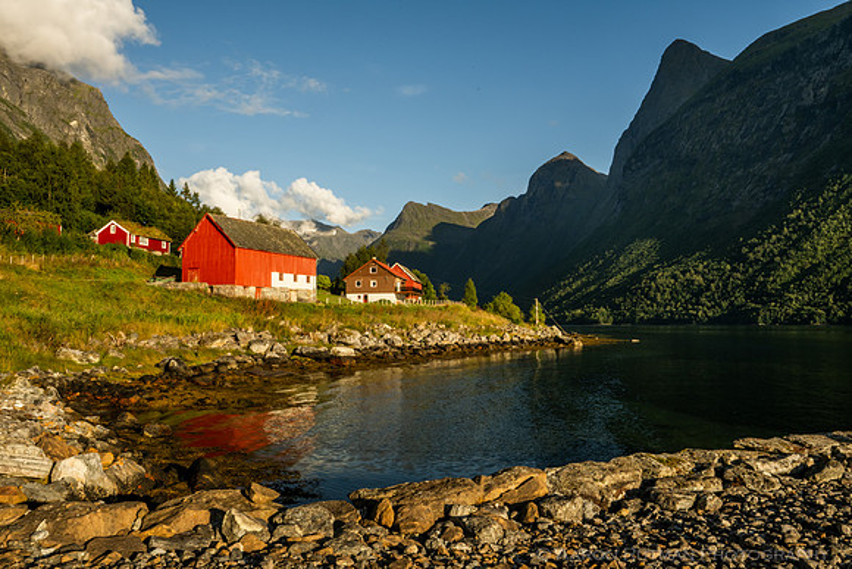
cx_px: 426
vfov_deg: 48.0
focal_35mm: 27
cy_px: 284
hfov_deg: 67.4
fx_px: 639
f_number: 22
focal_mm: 27
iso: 200
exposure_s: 1/30
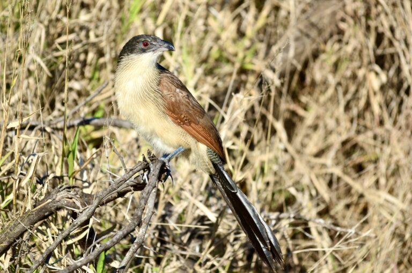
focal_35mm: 750
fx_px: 8567
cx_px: 206
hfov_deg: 2.8
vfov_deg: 1.8
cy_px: 136
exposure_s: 1/1000
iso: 250
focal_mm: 500
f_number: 6.3
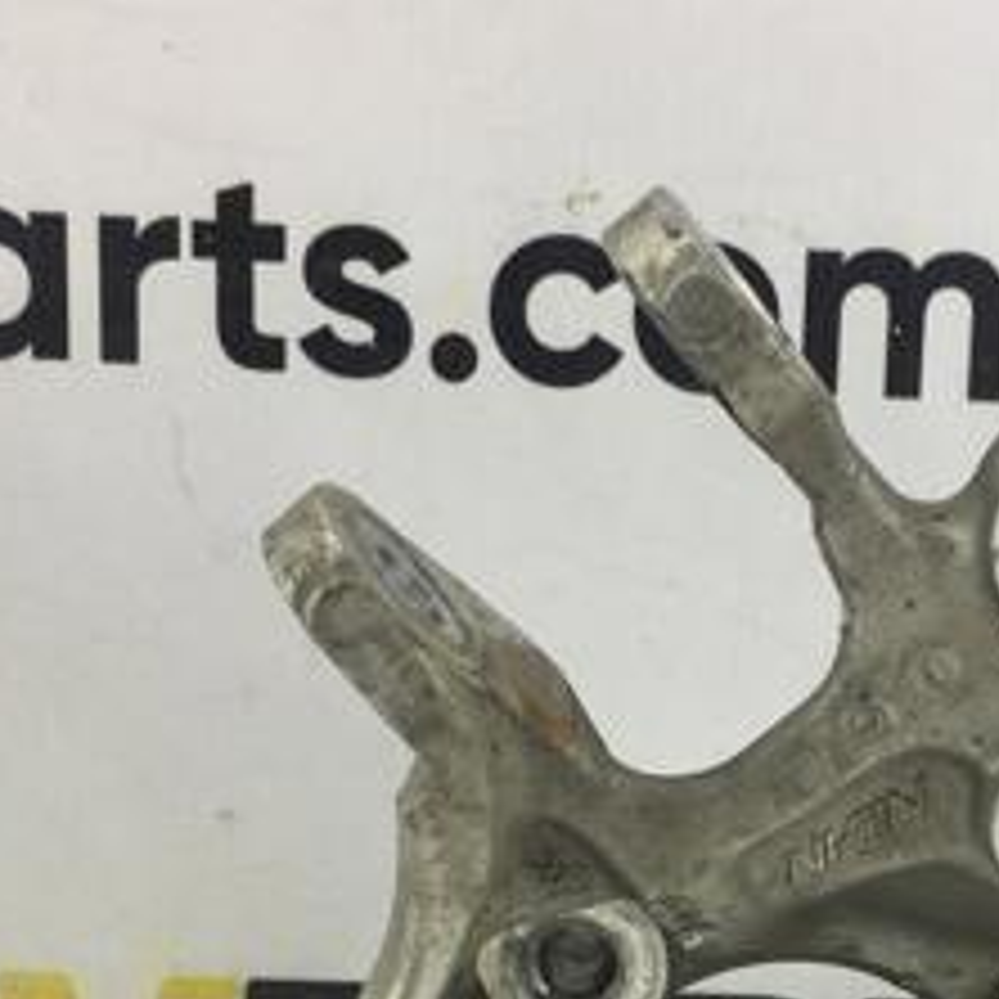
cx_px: 738
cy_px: 1004
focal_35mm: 74
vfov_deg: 22.4
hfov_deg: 23.2
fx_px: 2416
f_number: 2.2
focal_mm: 4.15
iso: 32
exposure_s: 1/50
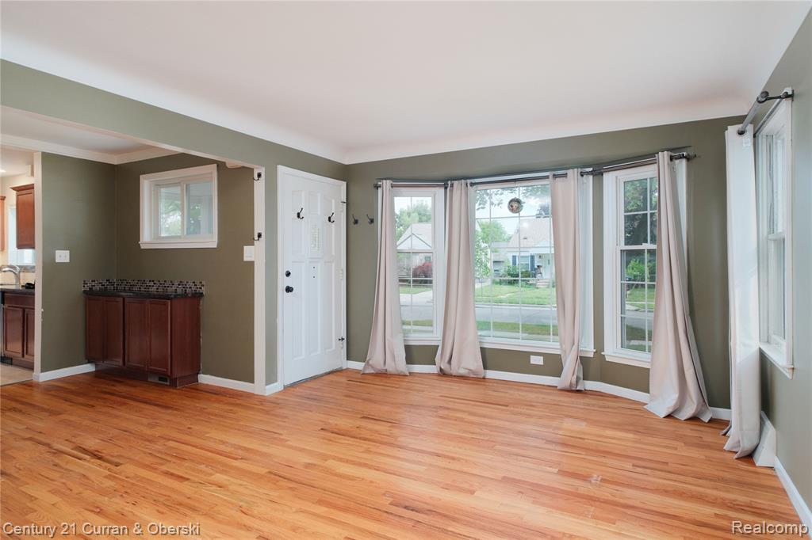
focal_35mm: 20
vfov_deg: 61.9
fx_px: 451
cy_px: 270
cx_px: 406
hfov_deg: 84.0
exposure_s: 1/125
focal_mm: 13.3
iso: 800
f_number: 6.4
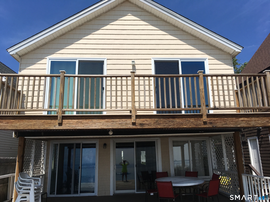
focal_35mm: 29
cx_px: 135
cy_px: 101
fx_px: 226
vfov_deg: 48.2
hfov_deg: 61.7
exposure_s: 1/3344
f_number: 2.2
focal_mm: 4.15
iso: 25
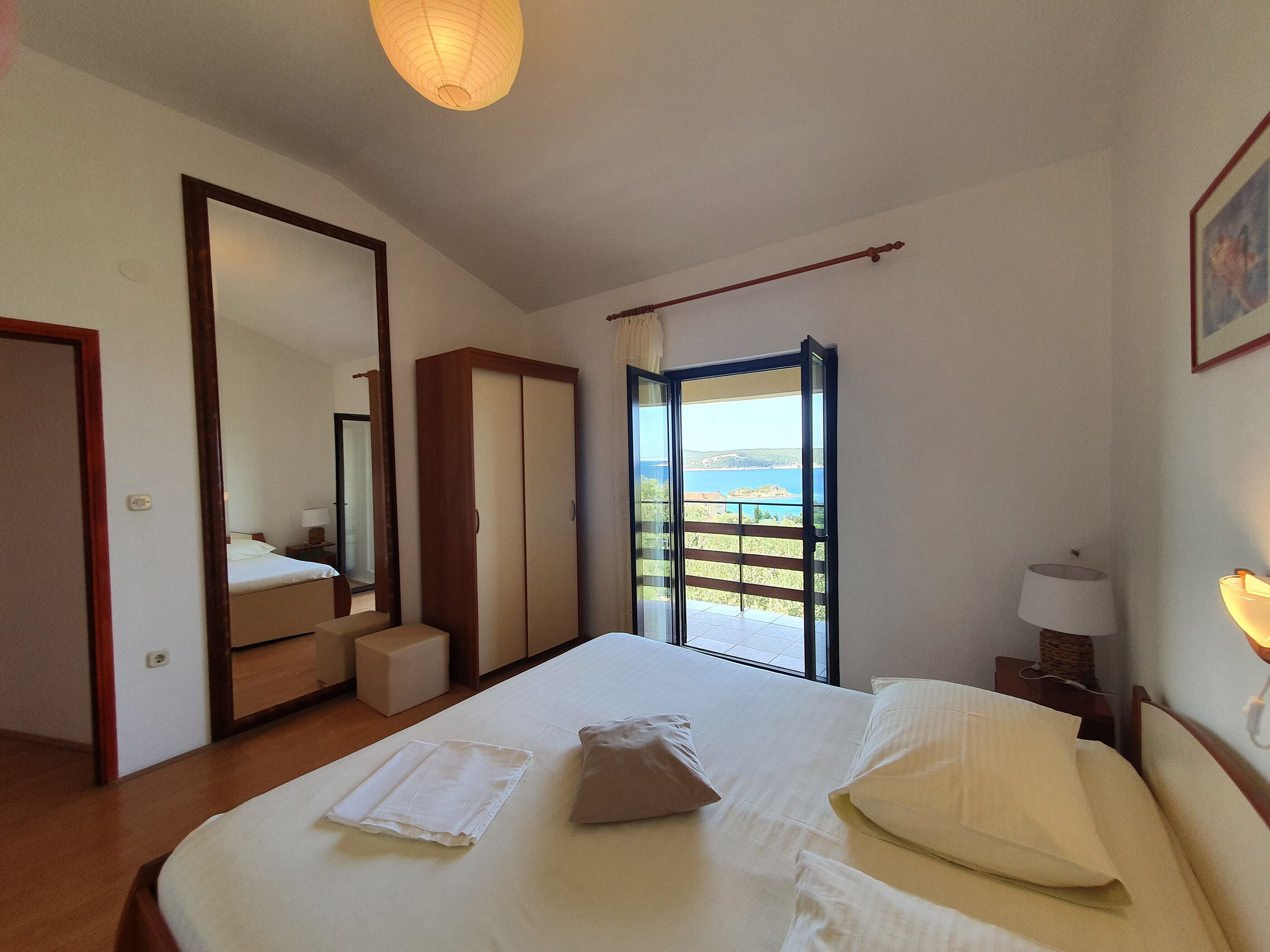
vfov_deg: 89.9
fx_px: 477
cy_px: 476
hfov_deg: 106.2
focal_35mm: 13
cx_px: 635
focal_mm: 1.8
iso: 50
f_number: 2.2
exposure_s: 1/100
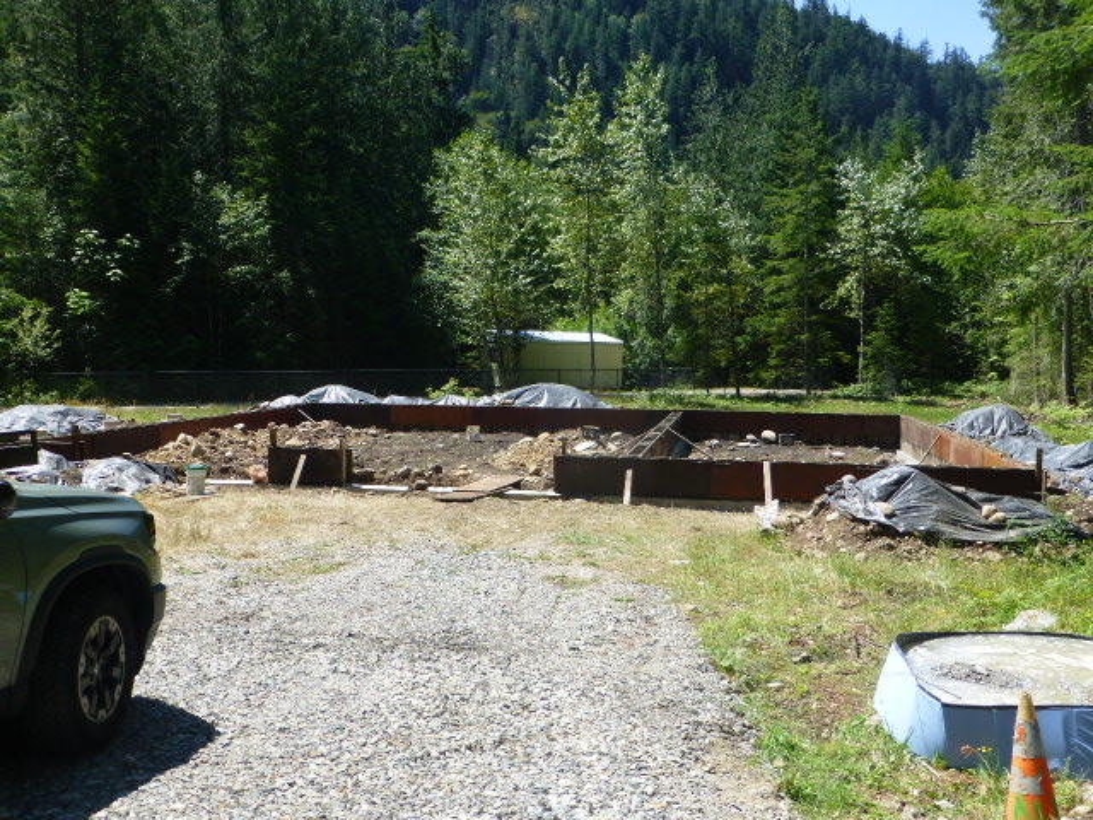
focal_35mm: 34
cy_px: 410
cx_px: 546
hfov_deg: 54.0
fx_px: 1074
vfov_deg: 41.8
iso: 100
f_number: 3.7
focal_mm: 6.1
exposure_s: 1/400
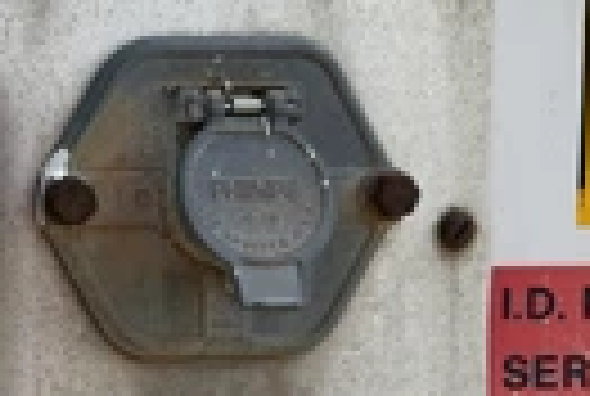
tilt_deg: -6.4
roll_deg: +1.4
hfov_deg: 23.5
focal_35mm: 76
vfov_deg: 18.0
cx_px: -180
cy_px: 270
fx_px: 1248
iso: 80
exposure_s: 1/3145
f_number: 1.78
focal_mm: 6.76
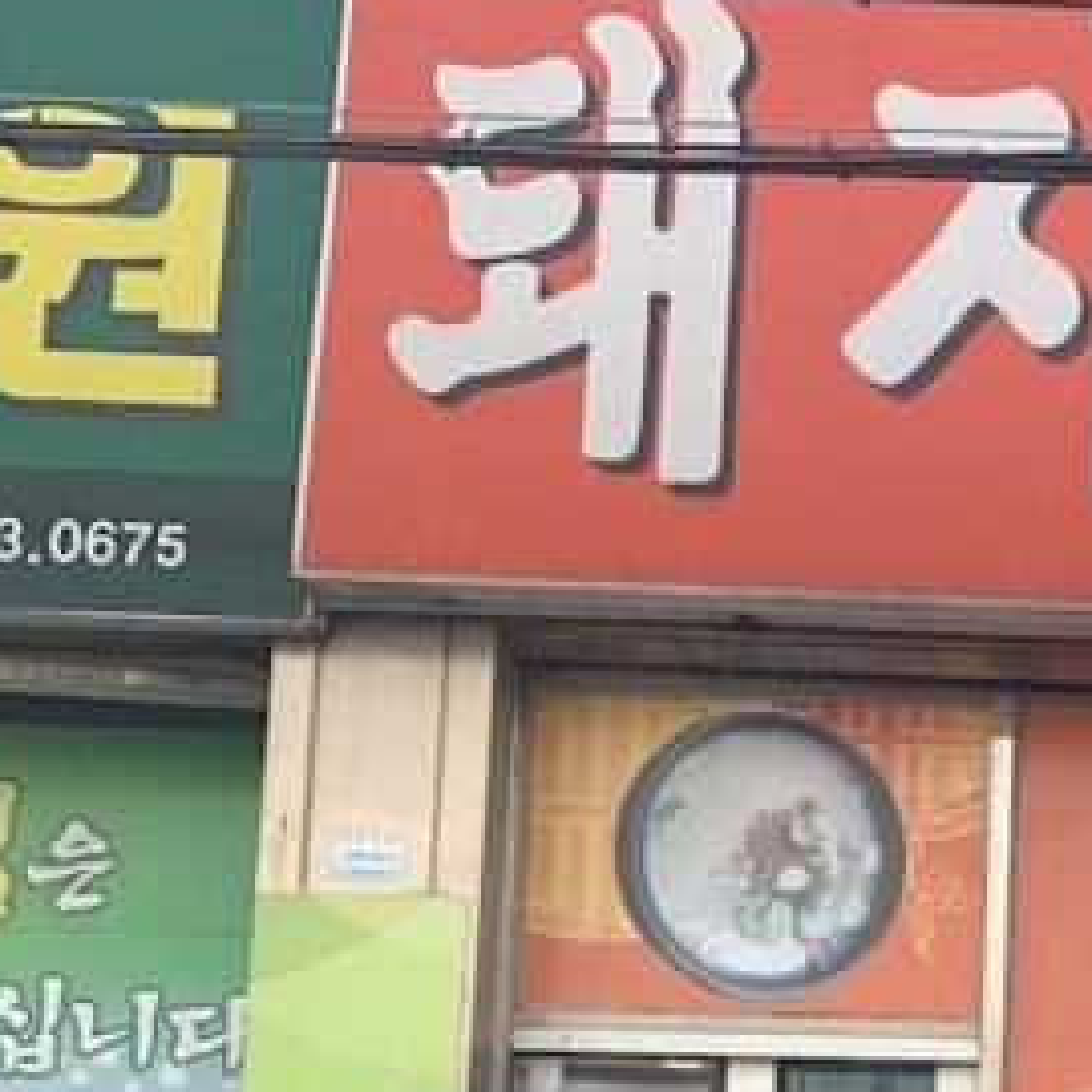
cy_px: 1262
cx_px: 1517
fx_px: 3105
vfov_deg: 19.0
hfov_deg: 18.2
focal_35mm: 87
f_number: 1.8
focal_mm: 4.25
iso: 25
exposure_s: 1/351
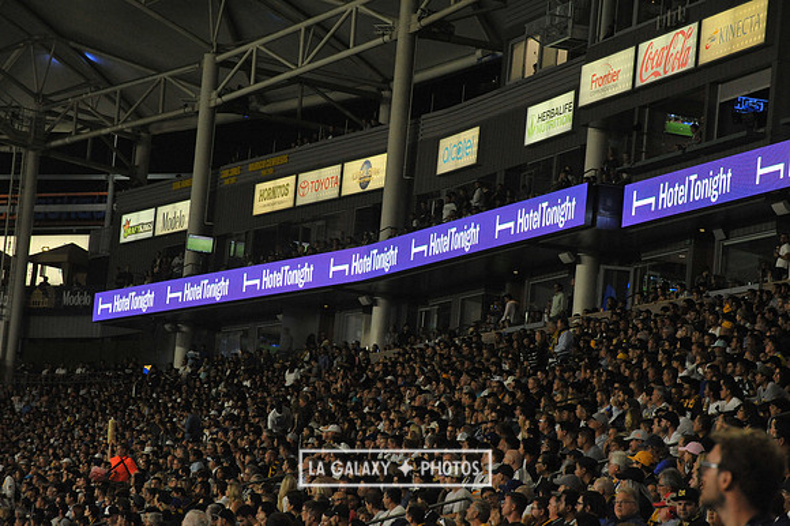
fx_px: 2961
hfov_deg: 15.2
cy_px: 263
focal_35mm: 135
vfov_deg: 10.1
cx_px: 395
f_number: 9
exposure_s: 1/320
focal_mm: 135
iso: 3200
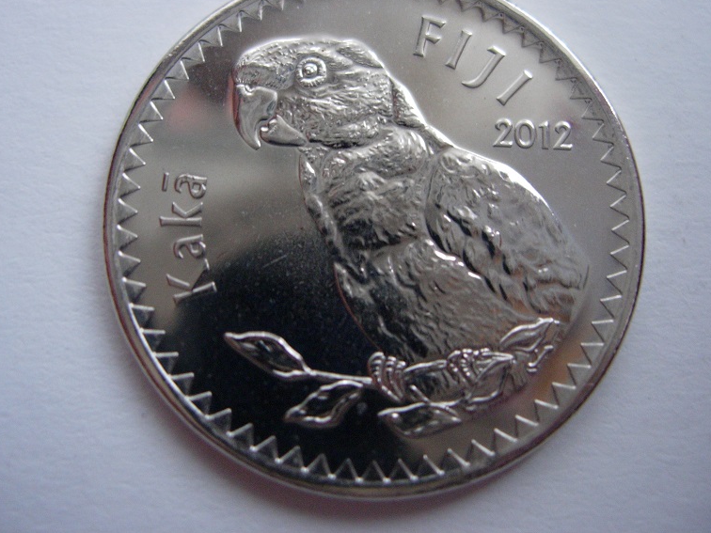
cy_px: 235
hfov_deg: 43.8
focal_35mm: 43
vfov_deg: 33.6
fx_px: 883
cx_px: 348
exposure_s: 1/23.9
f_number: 2.8
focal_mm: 7.8
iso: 200
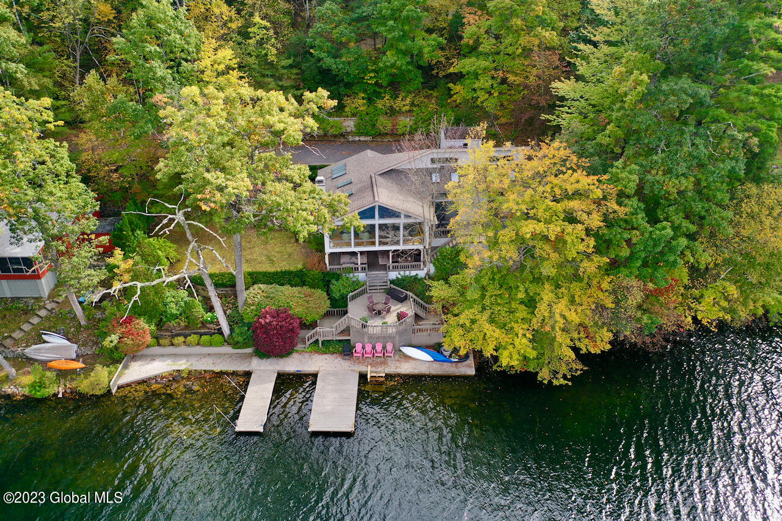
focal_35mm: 28
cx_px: 391
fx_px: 608
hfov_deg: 65.5
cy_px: 260
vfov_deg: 46.4
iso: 200
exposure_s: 1/30
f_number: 2.8
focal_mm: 10.26
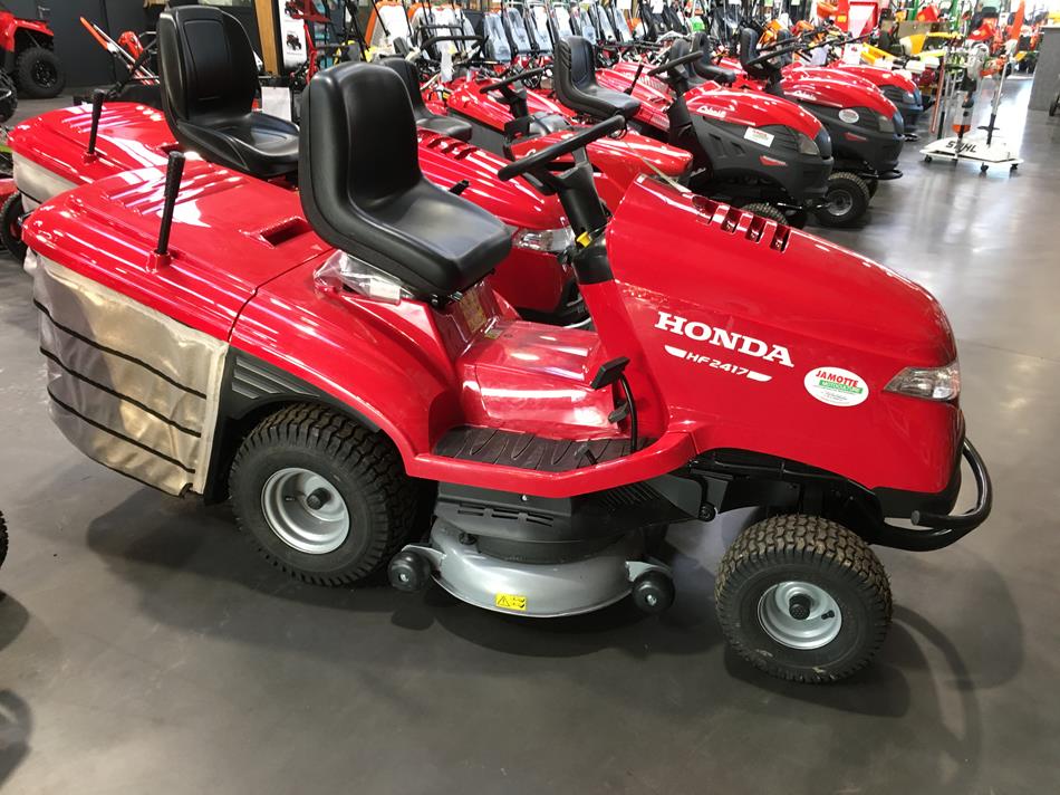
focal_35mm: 29
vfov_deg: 48.2
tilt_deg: -23.4
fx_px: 888
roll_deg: -1.4
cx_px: 530
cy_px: 398
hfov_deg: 61.7
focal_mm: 4.15
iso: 125
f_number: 2.2
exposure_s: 1/33
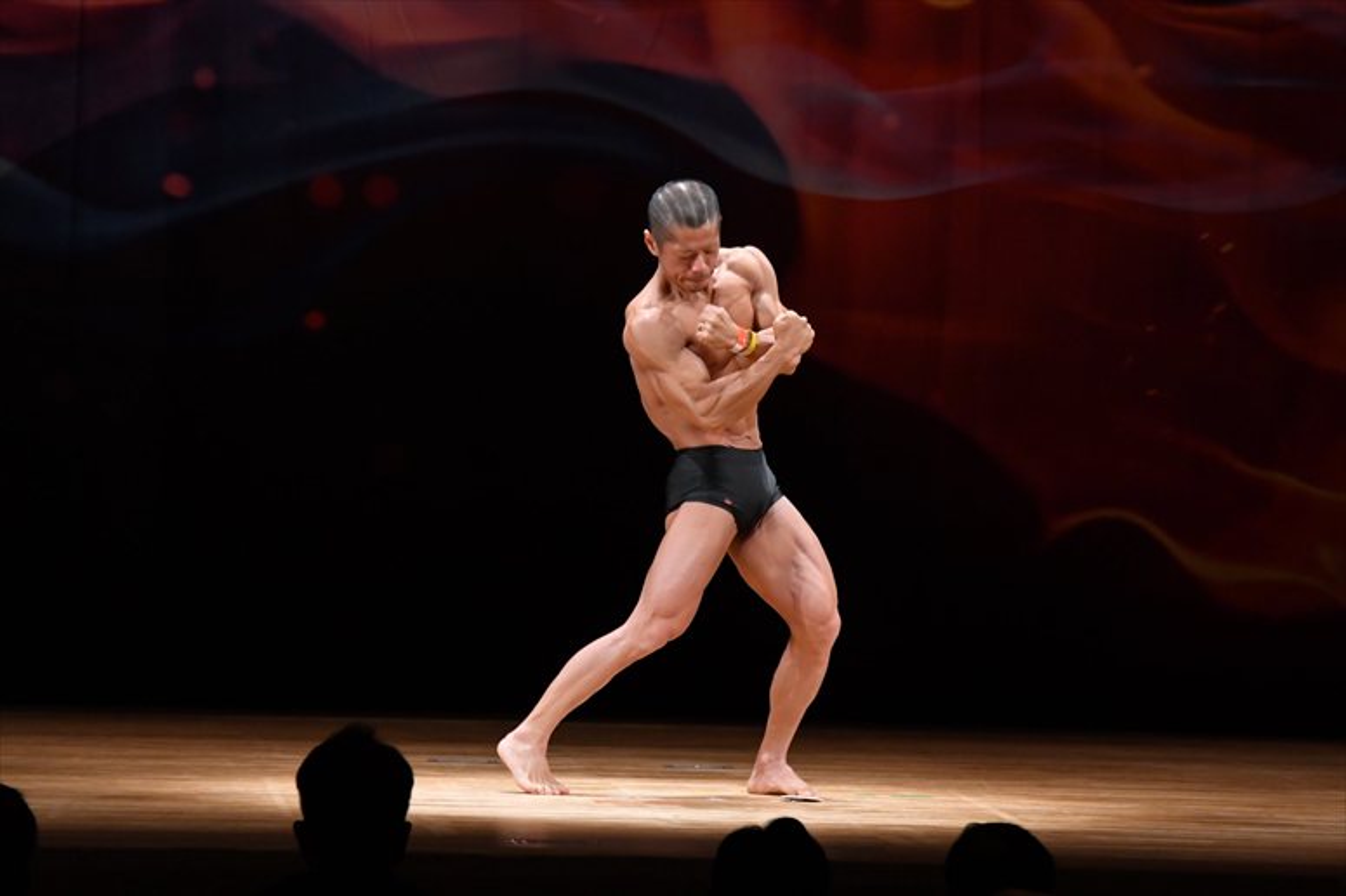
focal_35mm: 225
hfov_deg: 9.2
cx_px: 673
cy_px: 448
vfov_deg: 6.1
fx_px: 8409
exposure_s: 1/400
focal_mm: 150
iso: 3200
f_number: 5.6
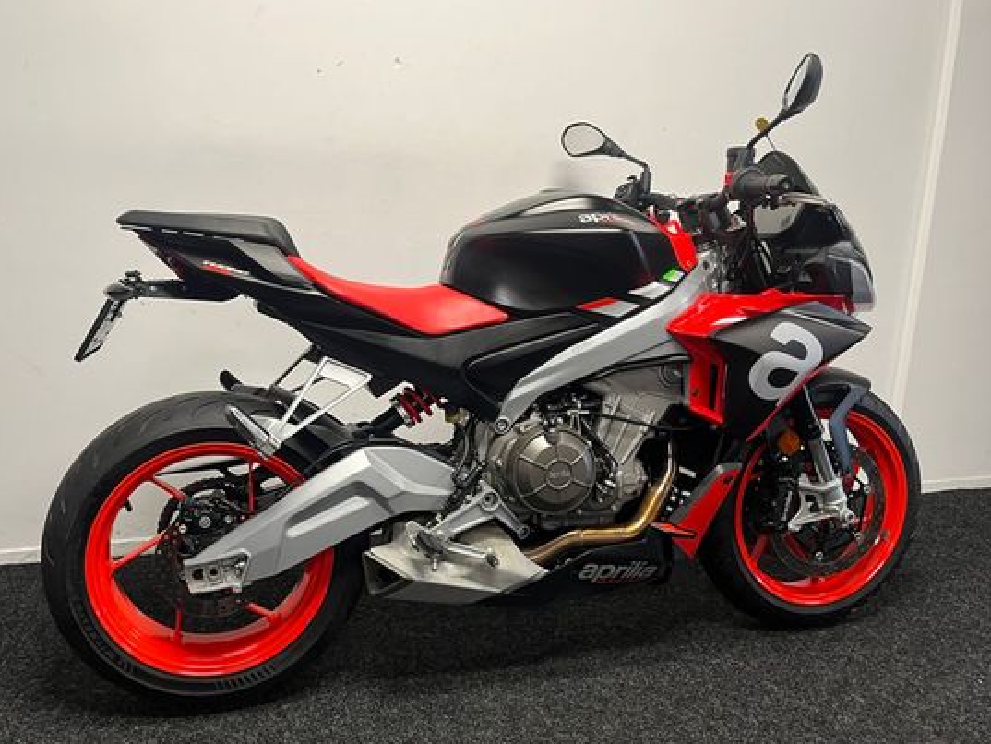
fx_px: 888
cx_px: 436
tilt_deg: -13.8
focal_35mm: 31
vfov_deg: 45.5
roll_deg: -0.9
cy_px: 377
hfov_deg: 58.2
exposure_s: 1/50
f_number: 1.6
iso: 80
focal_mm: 5.1
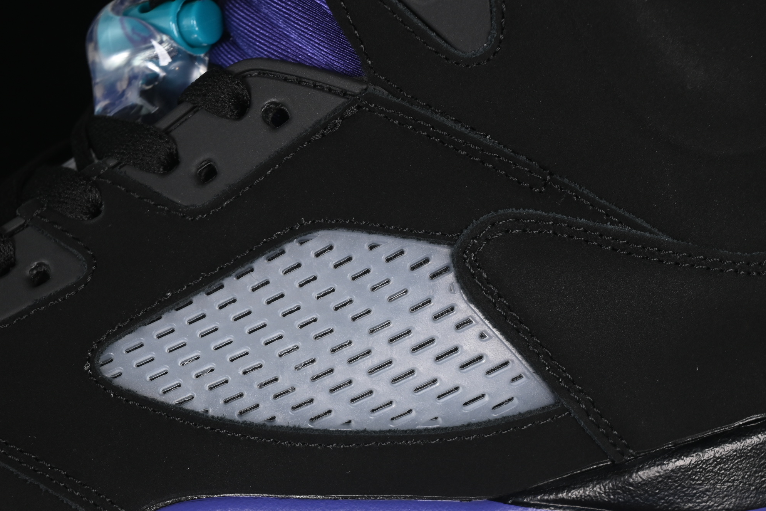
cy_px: 342
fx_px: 2234
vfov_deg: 13.0
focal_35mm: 105
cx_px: 317
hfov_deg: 19.4
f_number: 6.3
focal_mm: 50
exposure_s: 1/40
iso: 160
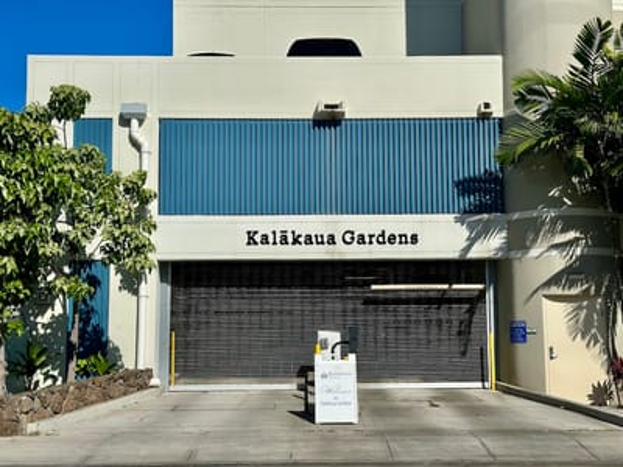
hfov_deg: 39.7
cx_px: 312
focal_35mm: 48
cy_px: 234
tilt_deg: +5.5
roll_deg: -0.1
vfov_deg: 30.3
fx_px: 864
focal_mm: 6.86
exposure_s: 1/10870
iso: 64
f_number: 1.78
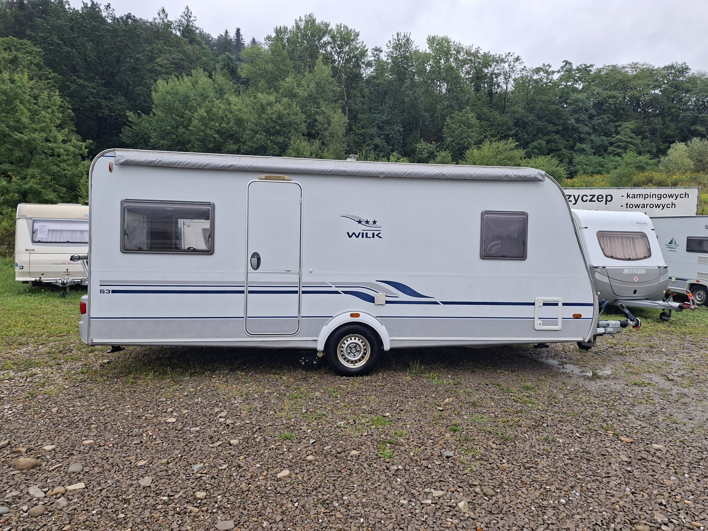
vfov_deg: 58.9
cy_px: 266
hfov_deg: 73.9
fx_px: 470
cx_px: 354
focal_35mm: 23
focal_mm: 5.54
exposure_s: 1/661
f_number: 1.8
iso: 40
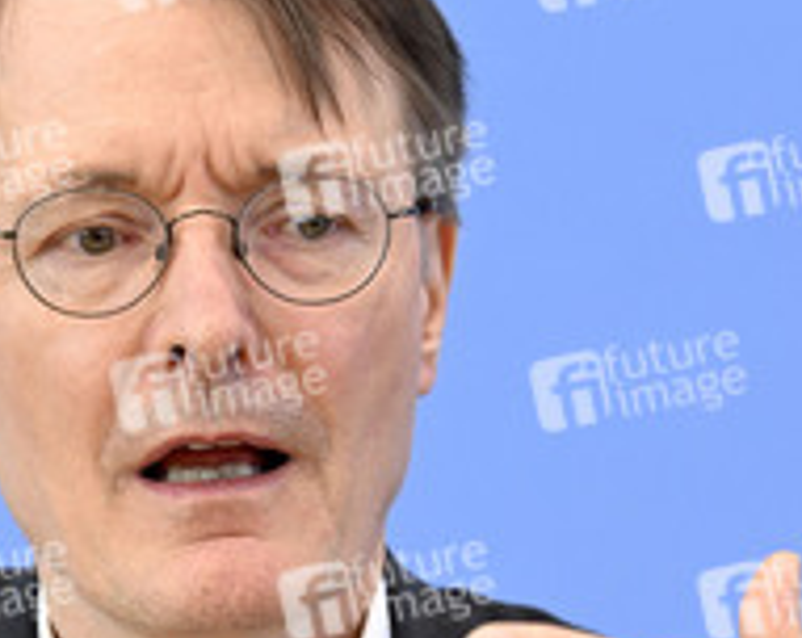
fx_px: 7888
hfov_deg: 5.8
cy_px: 487
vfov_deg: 4.6
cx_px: 275
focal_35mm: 333
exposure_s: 1/800
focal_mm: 150
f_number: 4.5
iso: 3200
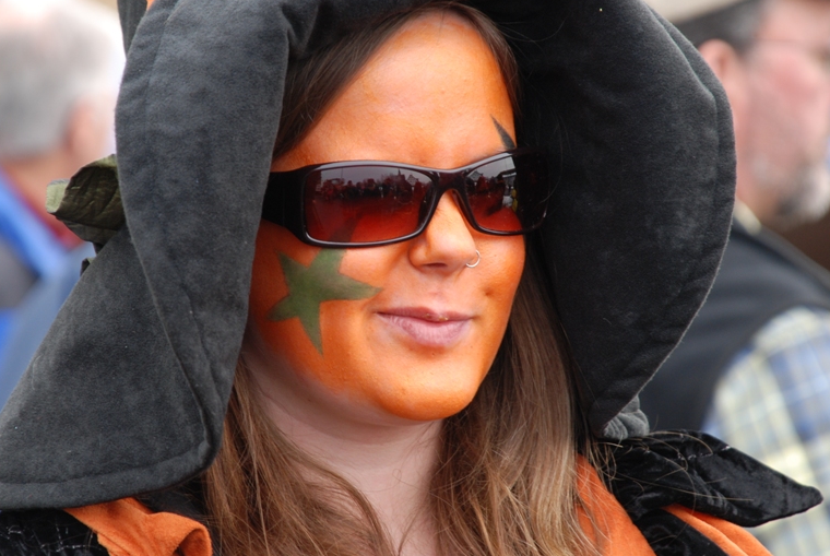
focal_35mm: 273
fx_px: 6295
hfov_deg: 7.5
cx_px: 368
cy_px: 257
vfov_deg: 5.1
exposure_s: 1/125
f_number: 5.6
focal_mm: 135
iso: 220
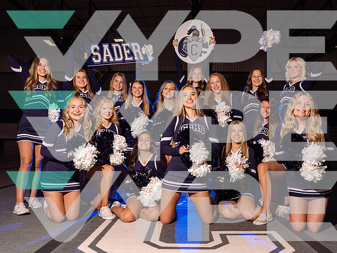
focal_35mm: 29
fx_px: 282
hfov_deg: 61.5
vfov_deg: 48.2
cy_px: 125
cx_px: 186
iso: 100
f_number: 8
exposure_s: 1/250
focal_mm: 24
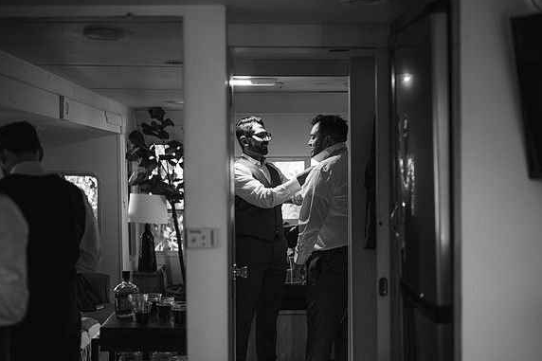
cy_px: 180
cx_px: 268
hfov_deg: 37.5
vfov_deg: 25.5
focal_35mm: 53
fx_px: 798
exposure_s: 1/125
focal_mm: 50
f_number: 1.8
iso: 400
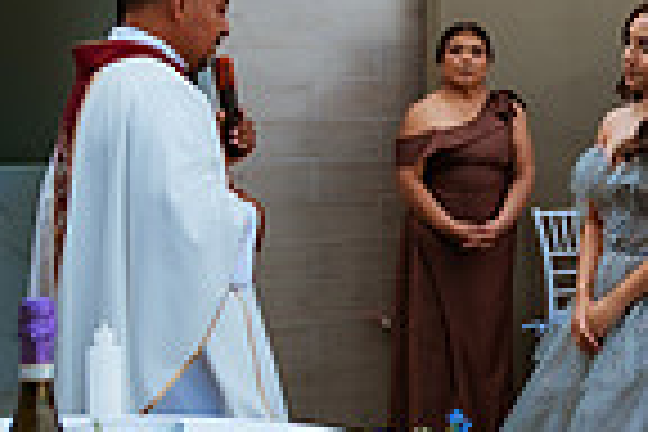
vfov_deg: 13.9
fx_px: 1746
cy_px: 20
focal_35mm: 97
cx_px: 891
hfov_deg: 19.1
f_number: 2.8
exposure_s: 1/800
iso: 100
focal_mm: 24
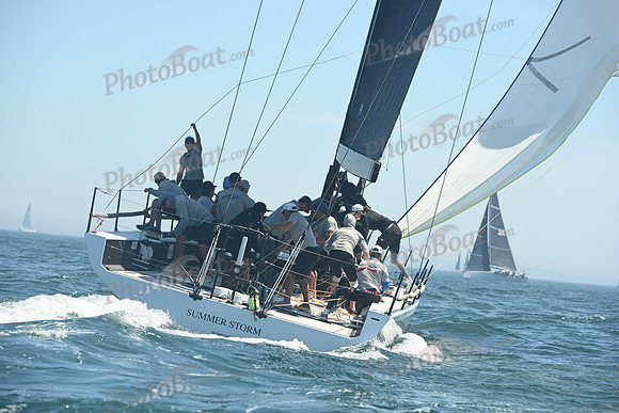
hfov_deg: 14.7
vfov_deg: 9.8
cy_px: 206
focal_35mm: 140
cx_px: 310
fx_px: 2408
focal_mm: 140
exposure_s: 1/1250
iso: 320
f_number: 6.3
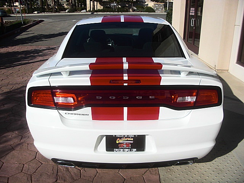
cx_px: 122
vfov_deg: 39.7
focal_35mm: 36
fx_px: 254
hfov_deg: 51.4
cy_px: 92
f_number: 7.9
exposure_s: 1/250
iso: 50
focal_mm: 6.3
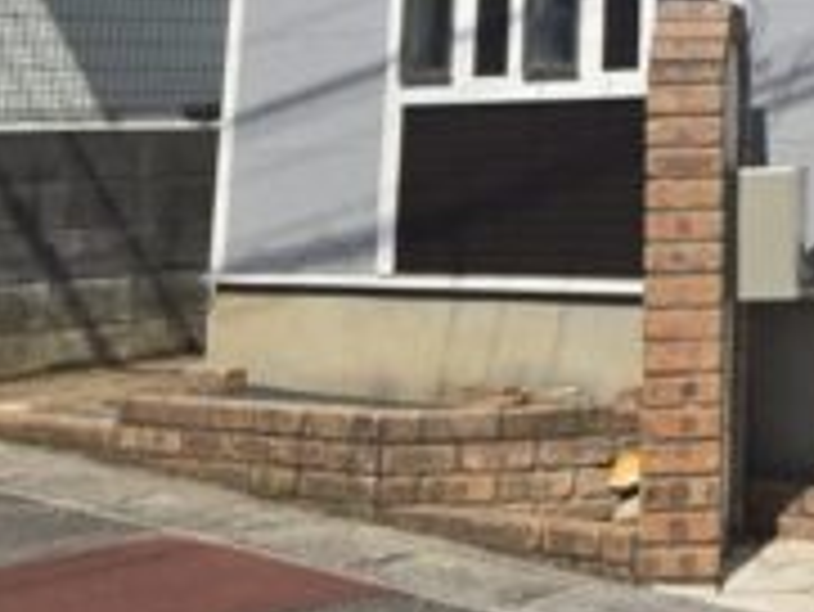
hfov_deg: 20.3
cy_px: -398
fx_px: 2118
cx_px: 998
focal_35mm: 90
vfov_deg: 14.8
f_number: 1.8
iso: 25
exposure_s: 1/2359
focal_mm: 5.4
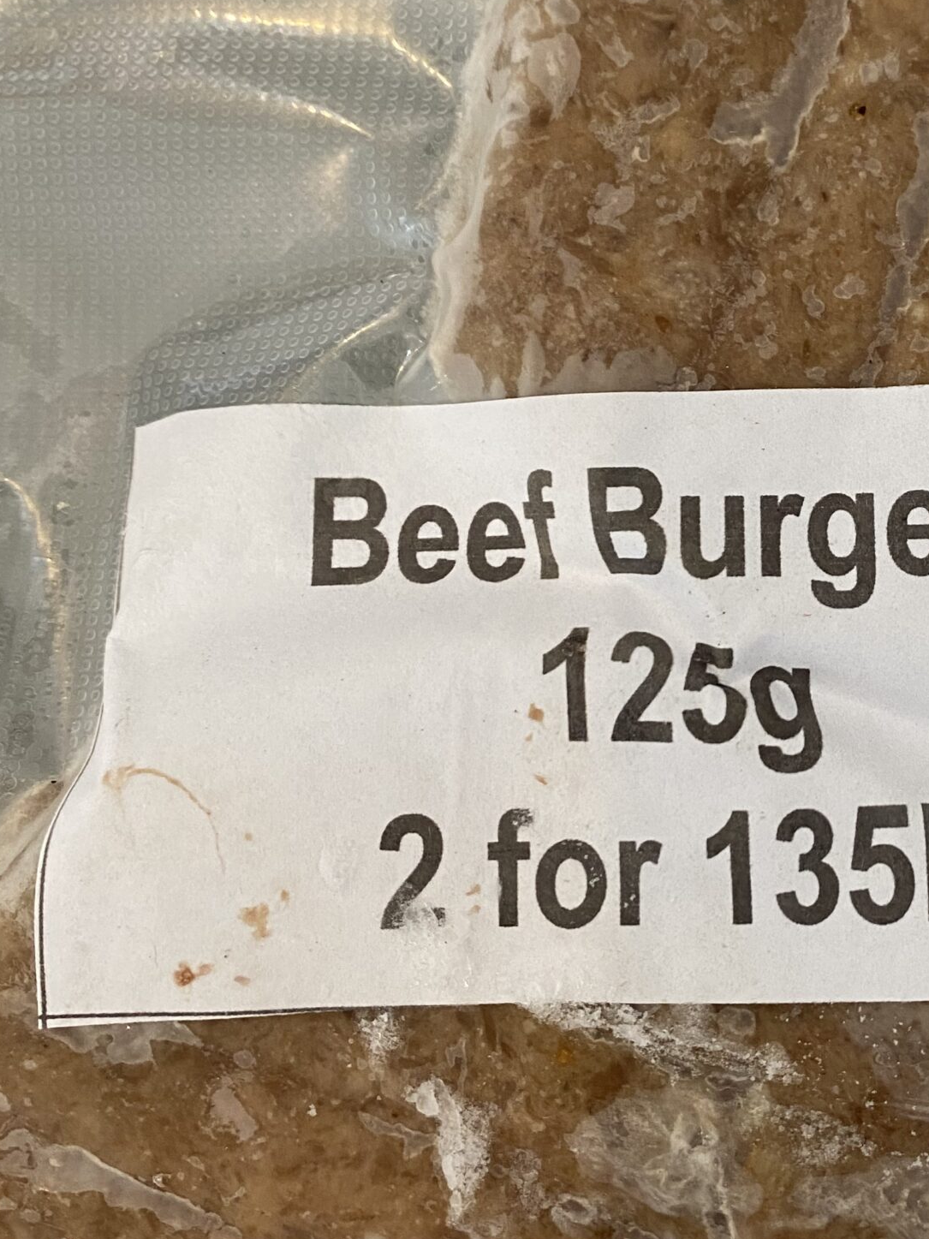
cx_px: 804
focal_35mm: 46
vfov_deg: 41.2
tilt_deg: -78.3
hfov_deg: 30.4
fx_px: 1646
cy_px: 607
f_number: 1.8
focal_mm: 4.25
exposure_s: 1/50
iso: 160
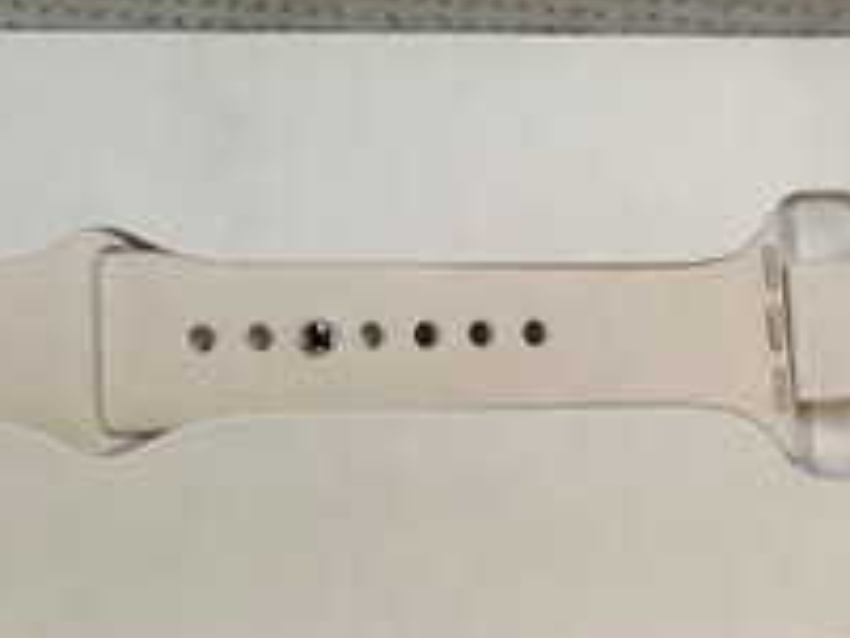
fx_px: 1892
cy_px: -74
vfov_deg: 18.4
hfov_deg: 24.6
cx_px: 89
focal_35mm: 77
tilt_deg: -80.5
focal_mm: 3.3
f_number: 2.4
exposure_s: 1/50
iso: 100
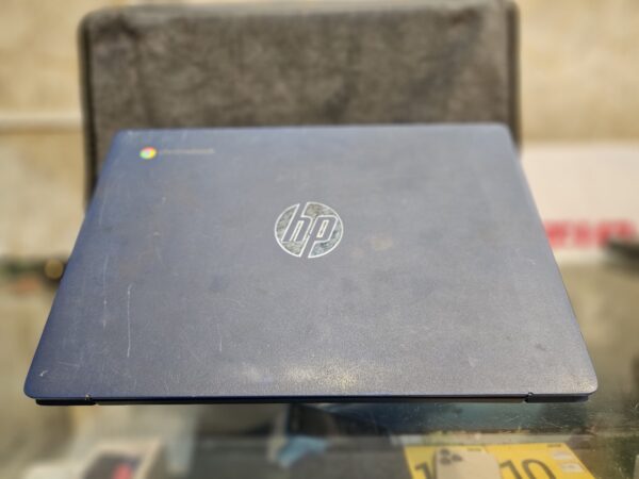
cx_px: 320
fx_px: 425
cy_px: 240
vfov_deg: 58.9
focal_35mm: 23
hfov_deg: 73.9
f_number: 1.8
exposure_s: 1/100
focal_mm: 5.4
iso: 200
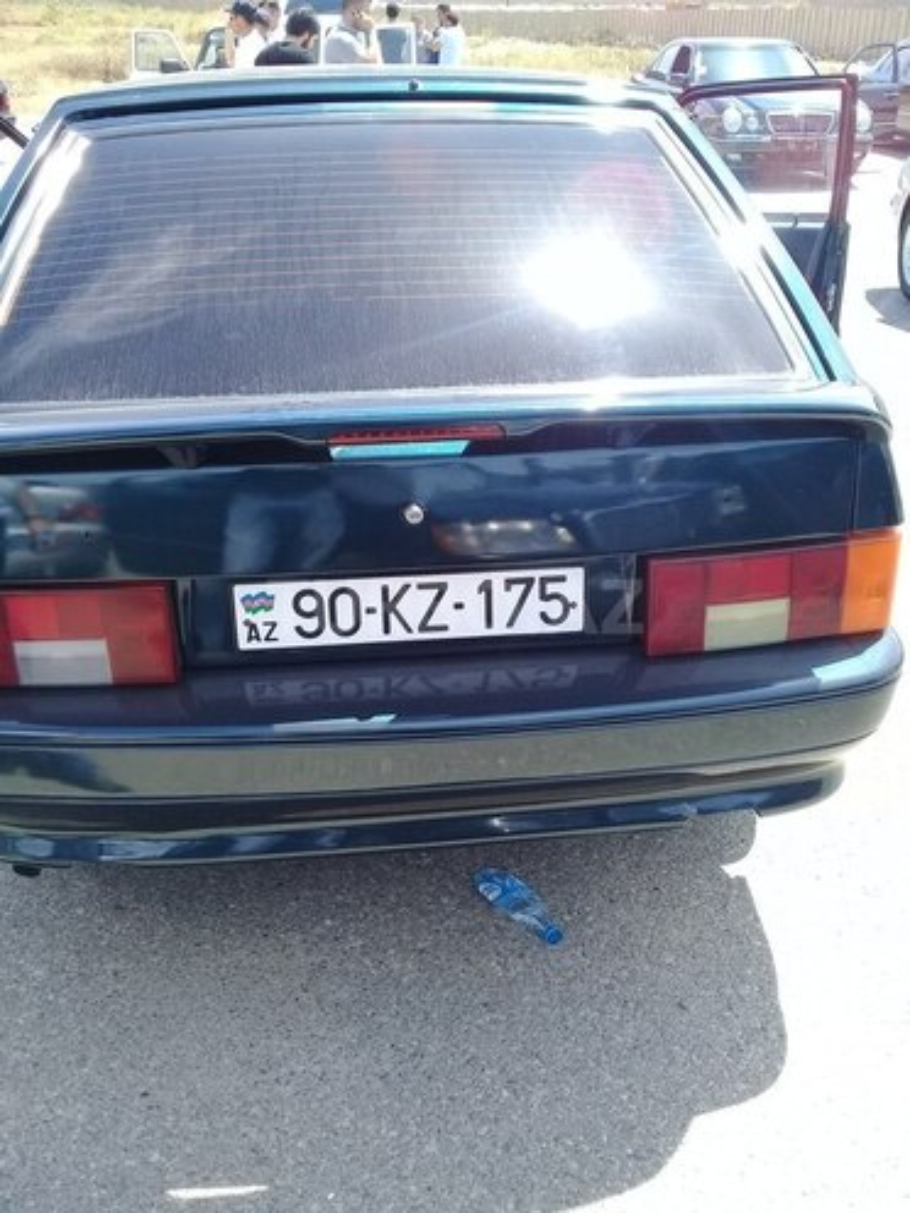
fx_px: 1087
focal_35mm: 31
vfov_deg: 58.4
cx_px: 455
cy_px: 606
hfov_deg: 45.4
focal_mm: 3.3
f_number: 2.2
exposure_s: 1/329
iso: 50
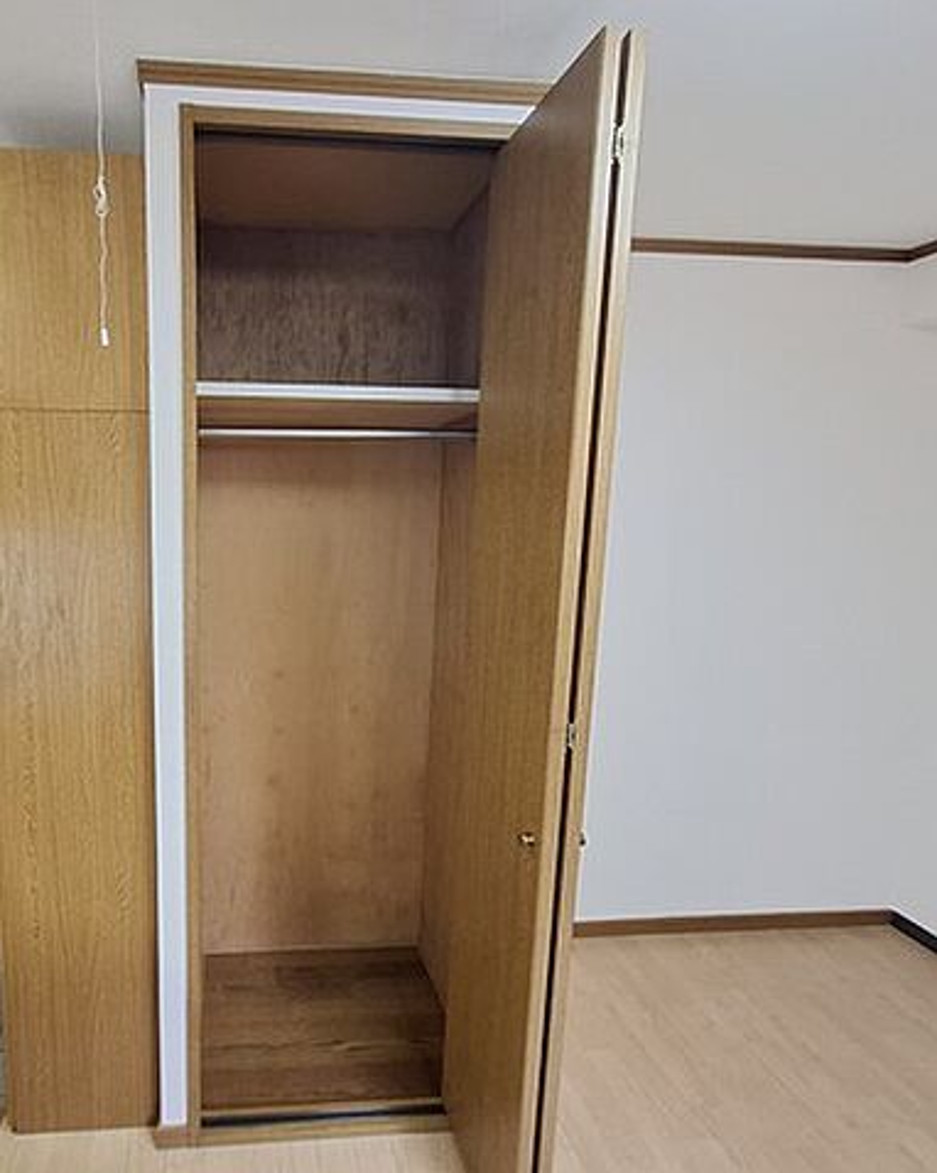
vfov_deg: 89.7
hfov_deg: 73.2
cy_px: 586
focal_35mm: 17
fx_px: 590
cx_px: 272
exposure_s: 1/24
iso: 250
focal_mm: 1.74
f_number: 2.2
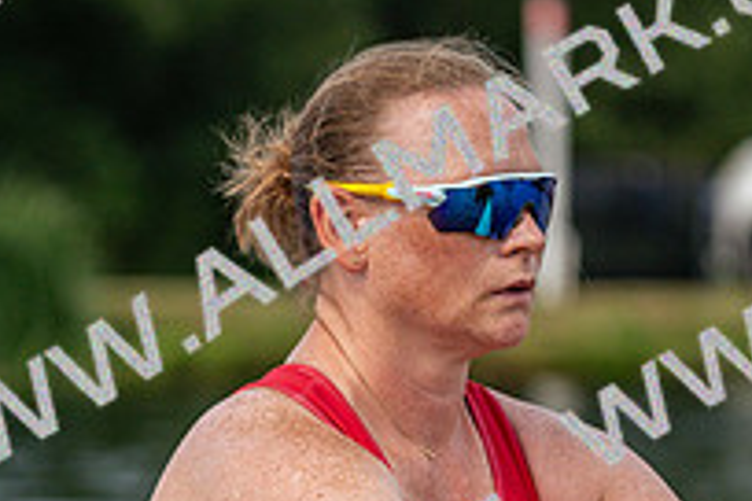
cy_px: 529
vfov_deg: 2.3
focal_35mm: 594
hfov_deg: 3.5
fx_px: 12407
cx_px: 291
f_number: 5.6
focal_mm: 209
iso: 400
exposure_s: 1/1600
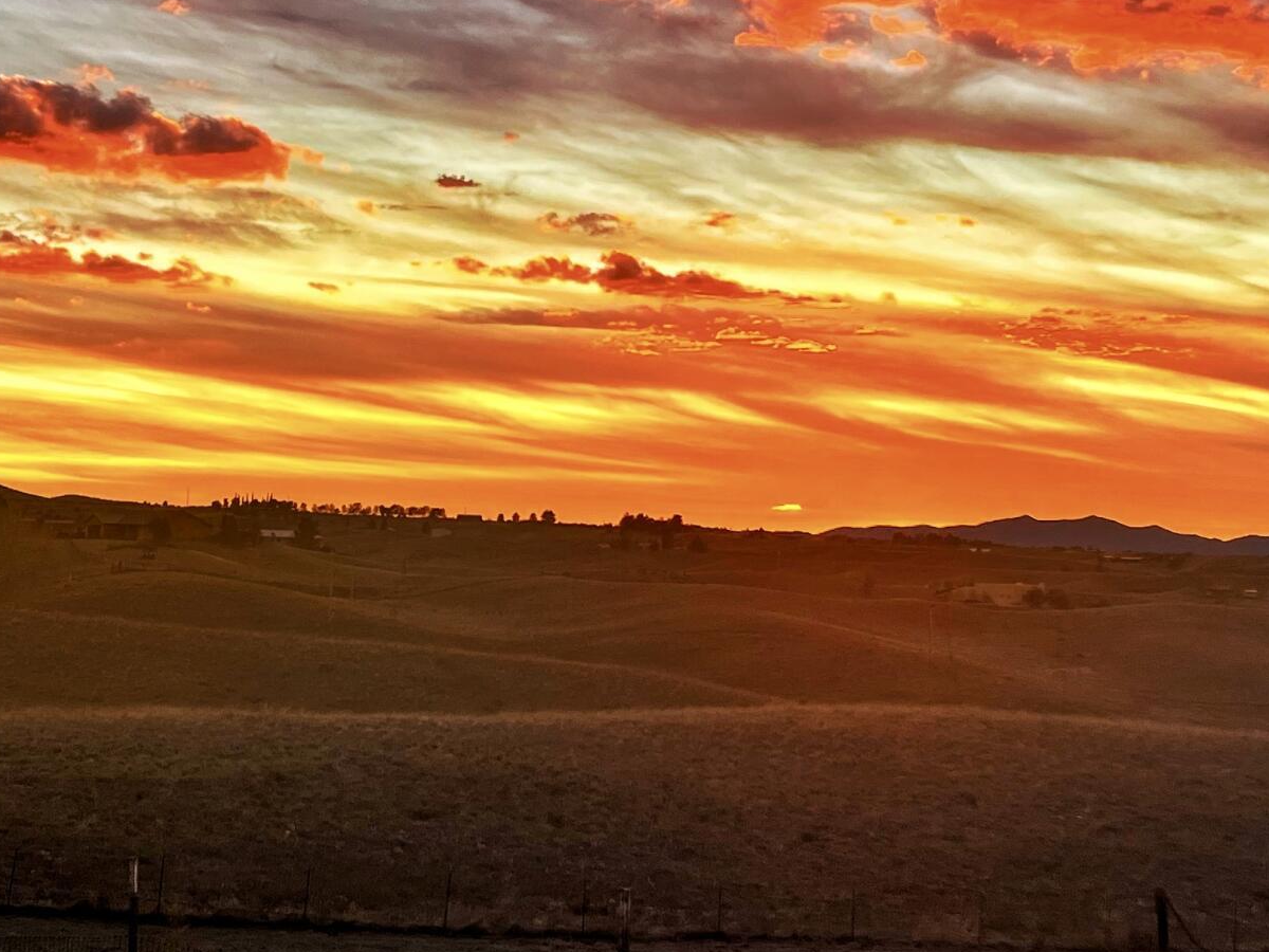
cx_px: 458
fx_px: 2383
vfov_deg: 21.9
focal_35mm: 65
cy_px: 56
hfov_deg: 29.7
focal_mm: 5.1
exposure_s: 1/133
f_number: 1.6
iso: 32
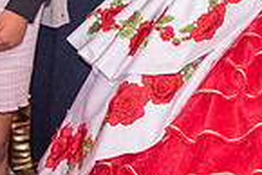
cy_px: -129
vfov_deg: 7.6
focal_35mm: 176
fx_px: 1282
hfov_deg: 11.5
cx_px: 279
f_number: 3.2
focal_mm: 36
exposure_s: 1/160
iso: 800
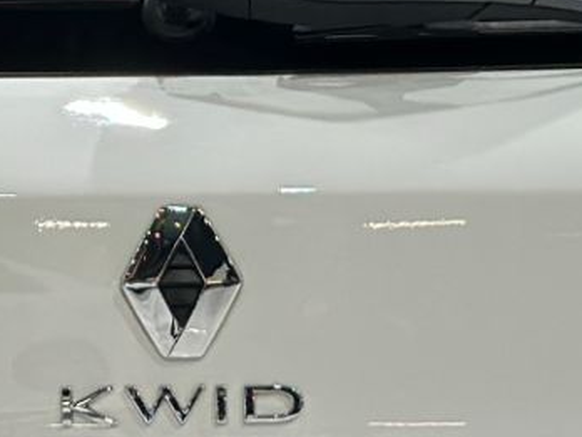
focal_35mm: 265
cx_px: 177
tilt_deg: -12.8
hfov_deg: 7.5
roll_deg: +0.0
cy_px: 437
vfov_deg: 5.6
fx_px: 4455
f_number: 1.78
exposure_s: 1/120
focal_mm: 6.86
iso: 125
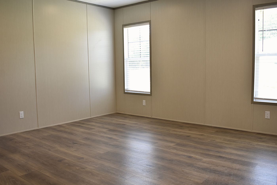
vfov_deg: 42.3
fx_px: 238
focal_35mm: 31
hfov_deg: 60.3
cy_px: 92
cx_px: 138
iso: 400
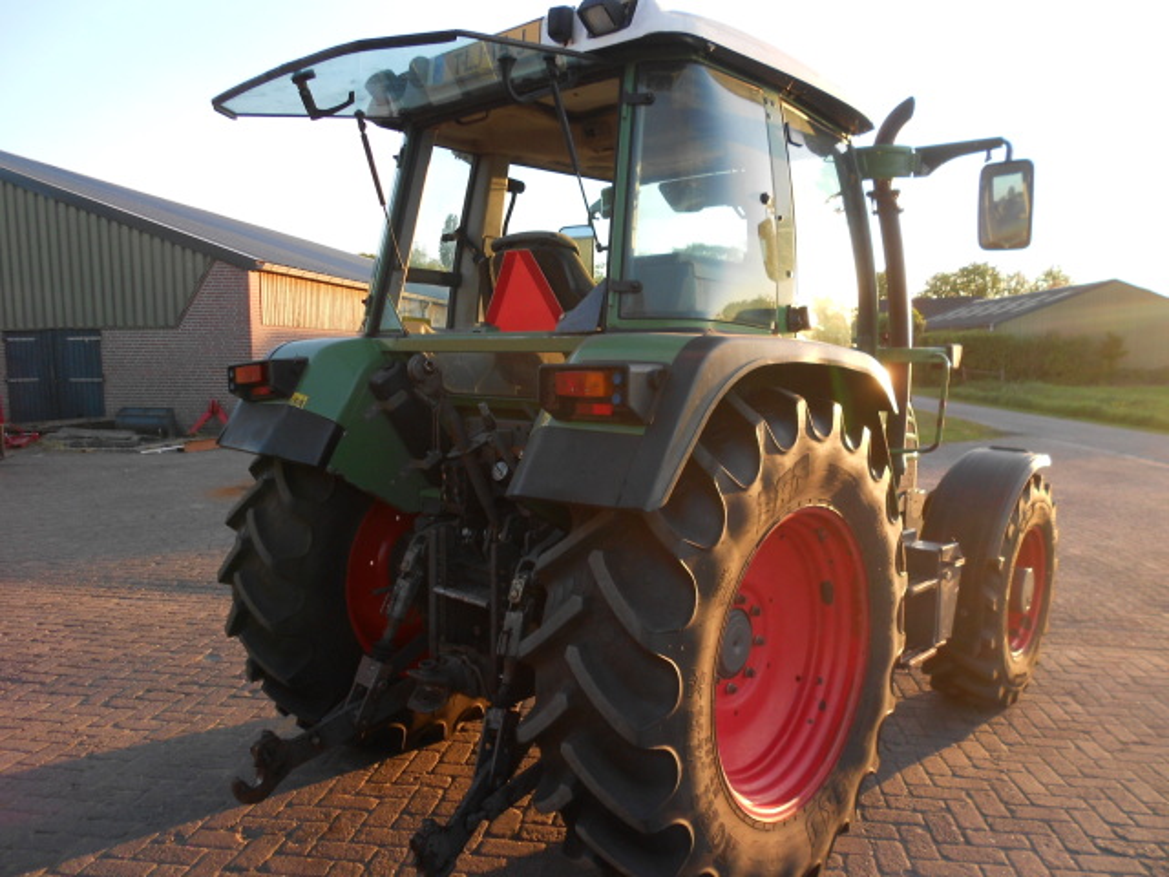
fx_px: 878
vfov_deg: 53.1
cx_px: 584
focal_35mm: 26
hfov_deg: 67.3
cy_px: 438
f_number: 3.2
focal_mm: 4.6
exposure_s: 1/80
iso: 80
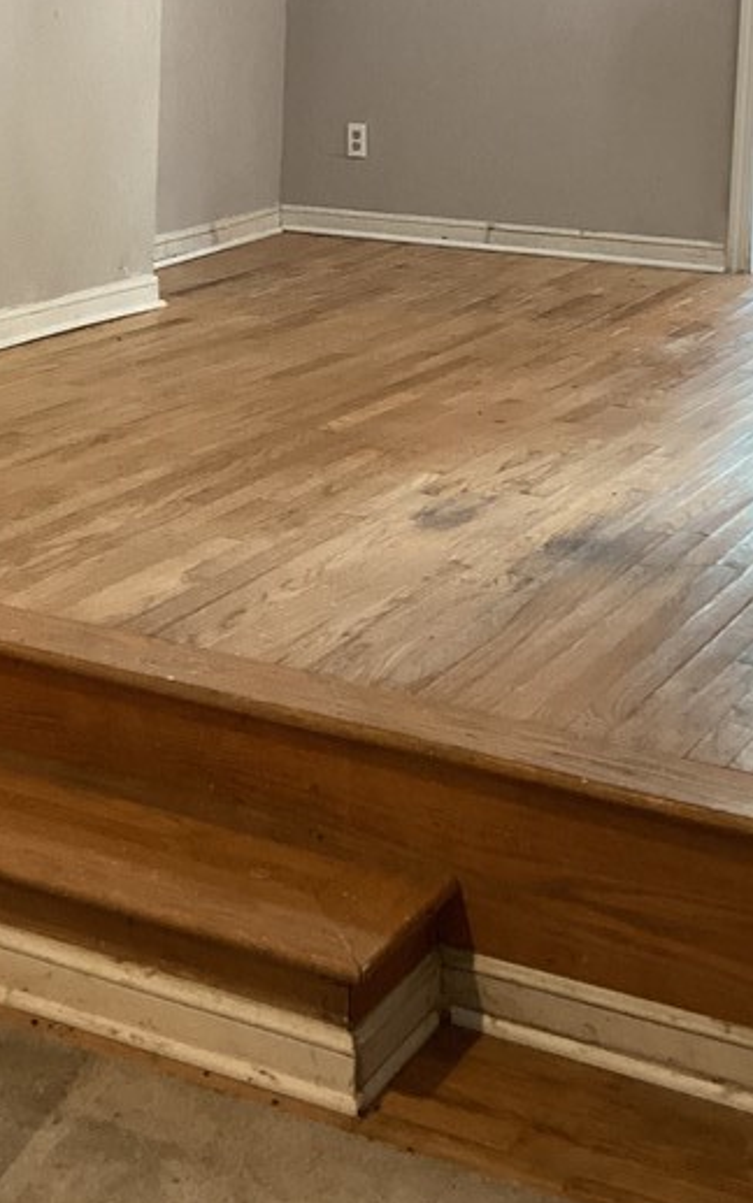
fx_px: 2133
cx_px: 309
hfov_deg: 20.0
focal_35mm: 65
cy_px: 156
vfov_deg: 30.3
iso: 320
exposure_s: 1/40
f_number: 2.4
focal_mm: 3.3
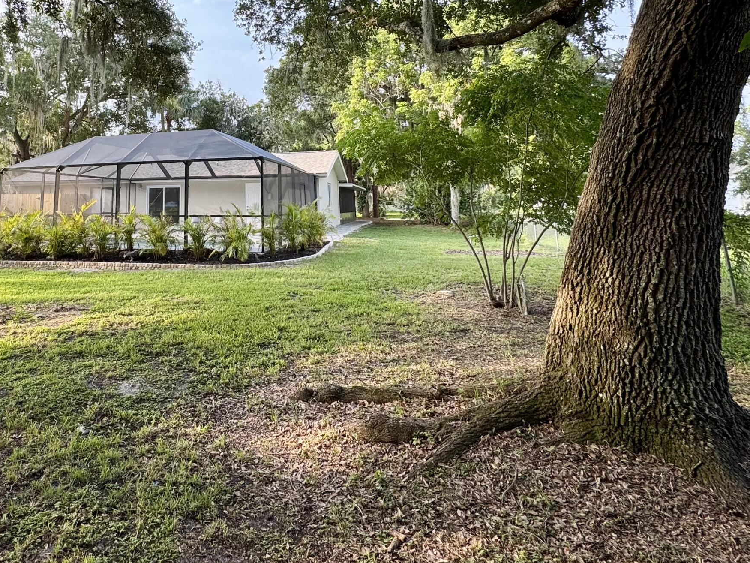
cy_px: 114
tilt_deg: +9.7
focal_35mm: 24
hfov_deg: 68.2
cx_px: 213
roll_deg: +0.7
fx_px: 520
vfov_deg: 53.2
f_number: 2.2
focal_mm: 2.22
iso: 40
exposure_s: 1/190
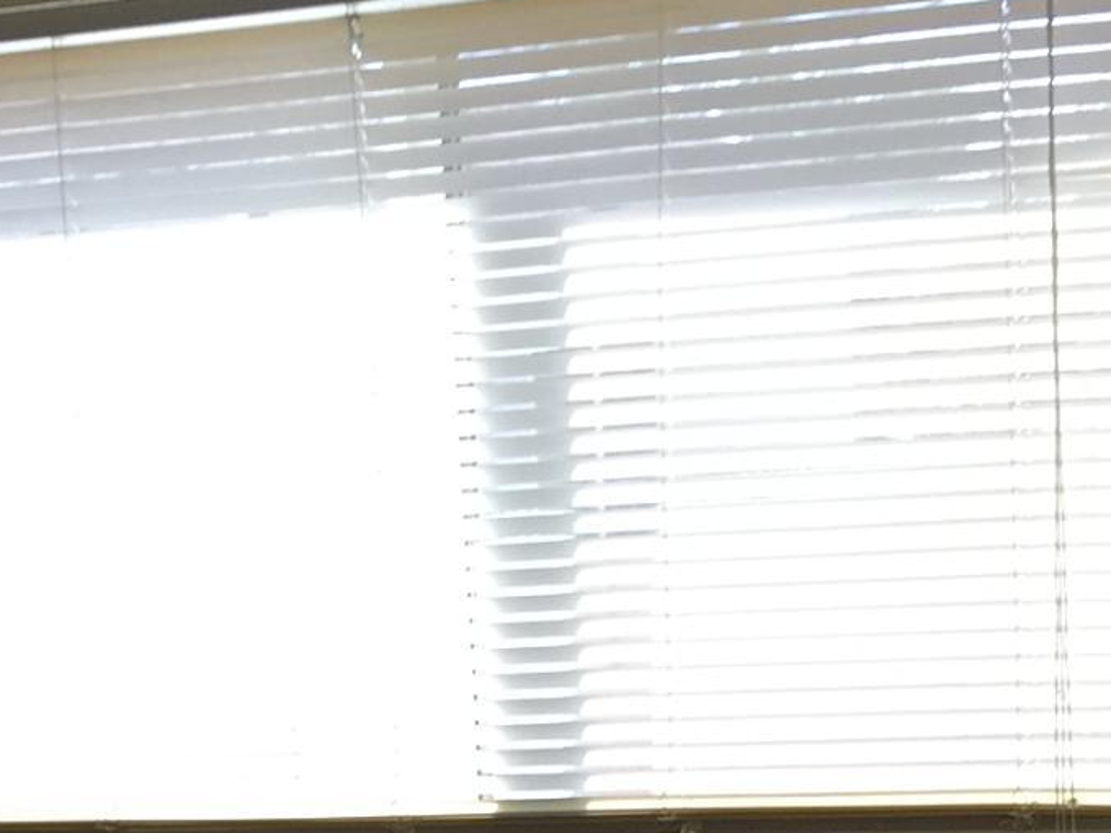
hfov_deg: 15.3
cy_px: 1485
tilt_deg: -16.8
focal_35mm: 128
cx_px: 309
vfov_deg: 10.9
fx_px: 4108
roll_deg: +4.4
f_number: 2.2
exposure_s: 1/128
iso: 32
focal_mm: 4.15
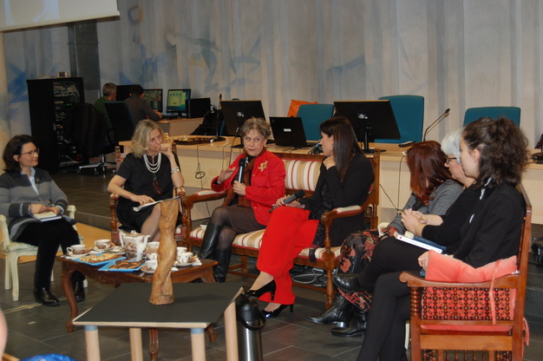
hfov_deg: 35.1
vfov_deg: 23.7
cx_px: 272
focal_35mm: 57
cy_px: 180
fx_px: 859
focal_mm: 38
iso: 500
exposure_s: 1/60
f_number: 5
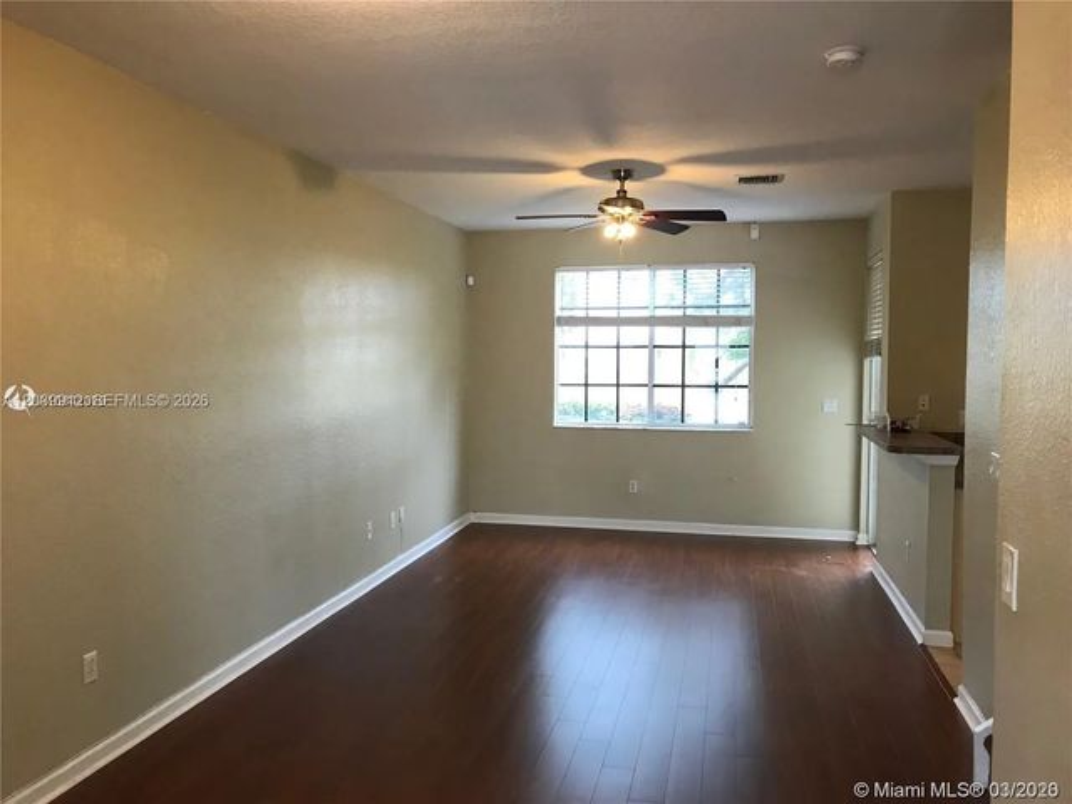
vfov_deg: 49.7
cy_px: 402
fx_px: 867
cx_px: 536
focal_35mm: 28
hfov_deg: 63.4
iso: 32
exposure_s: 1/30
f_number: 1.8
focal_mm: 3.99
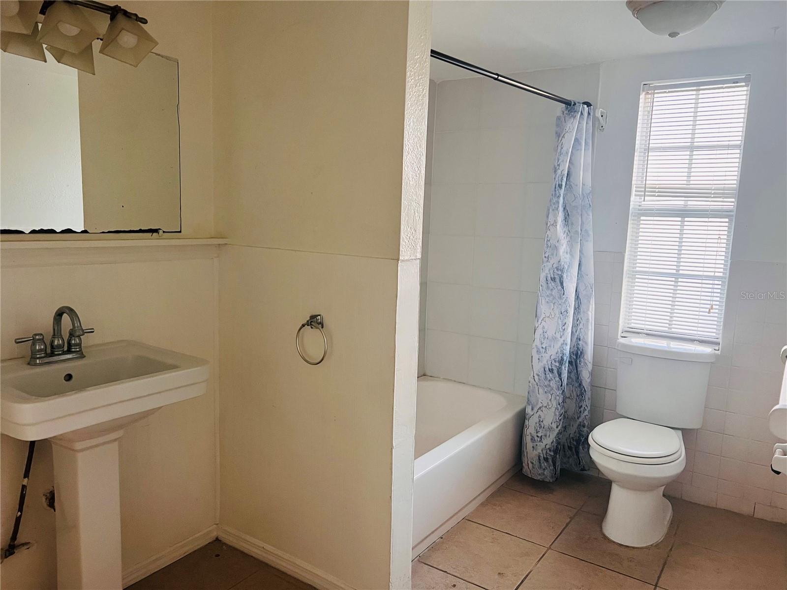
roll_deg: -1.8
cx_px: 394
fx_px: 591
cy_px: 295
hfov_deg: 67.3
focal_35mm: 26
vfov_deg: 53.1
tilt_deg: -7.4
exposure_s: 1/60
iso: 250
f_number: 1.5
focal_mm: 5.7
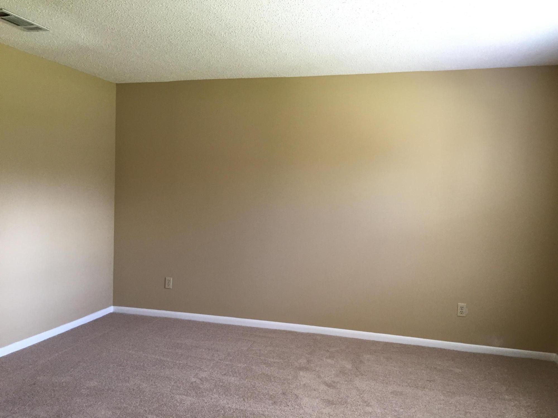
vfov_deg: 48.2
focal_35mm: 29
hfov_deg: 61.7
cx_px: 279
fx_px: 467
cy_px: 209
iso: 50
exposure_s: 1/30
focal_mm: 4.15
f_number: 2.2
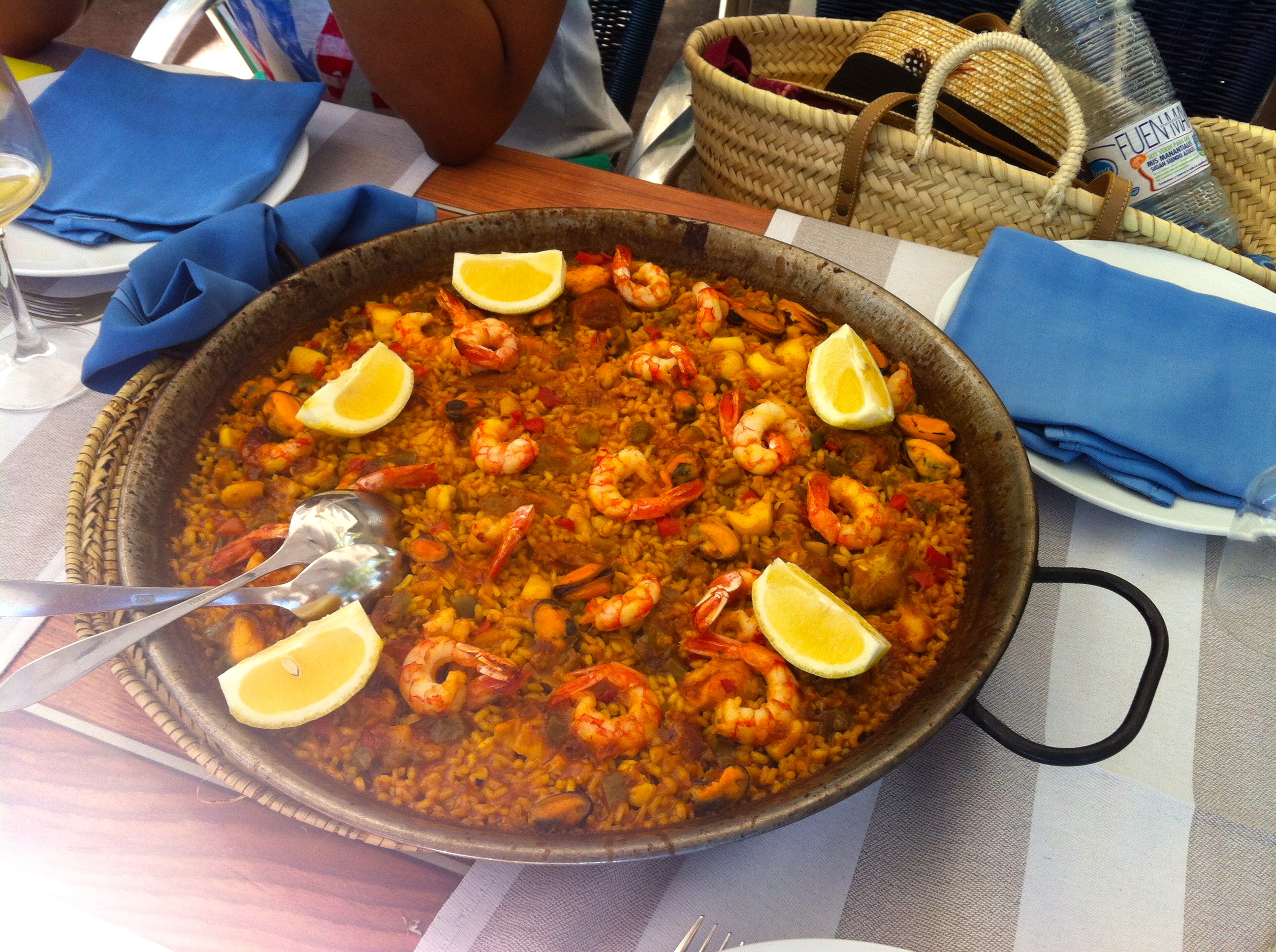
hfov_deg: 52.7
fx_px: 1288
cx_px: 638
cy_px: 476
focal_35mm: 35
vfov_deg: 40.6
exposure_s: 1/144
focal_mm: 3.85
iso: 80
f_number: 2.8
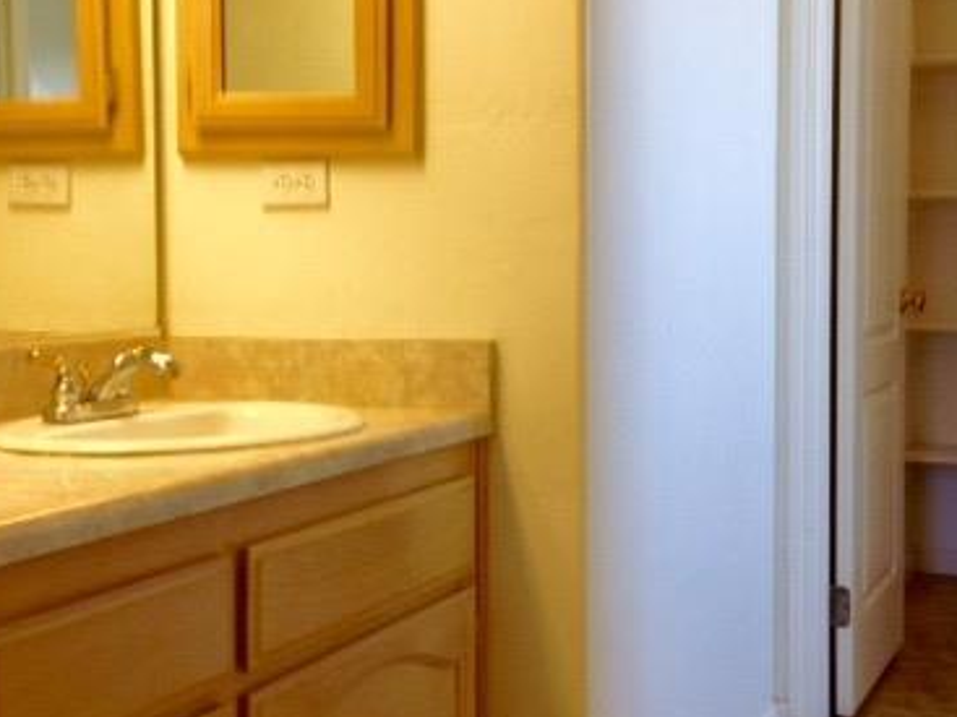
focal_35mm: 61
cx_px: 634
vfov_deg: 24.0
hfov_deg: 31.5
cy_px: 315
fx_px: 1686
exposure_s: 1/24
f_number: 2.4
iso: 50
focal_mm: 4.28
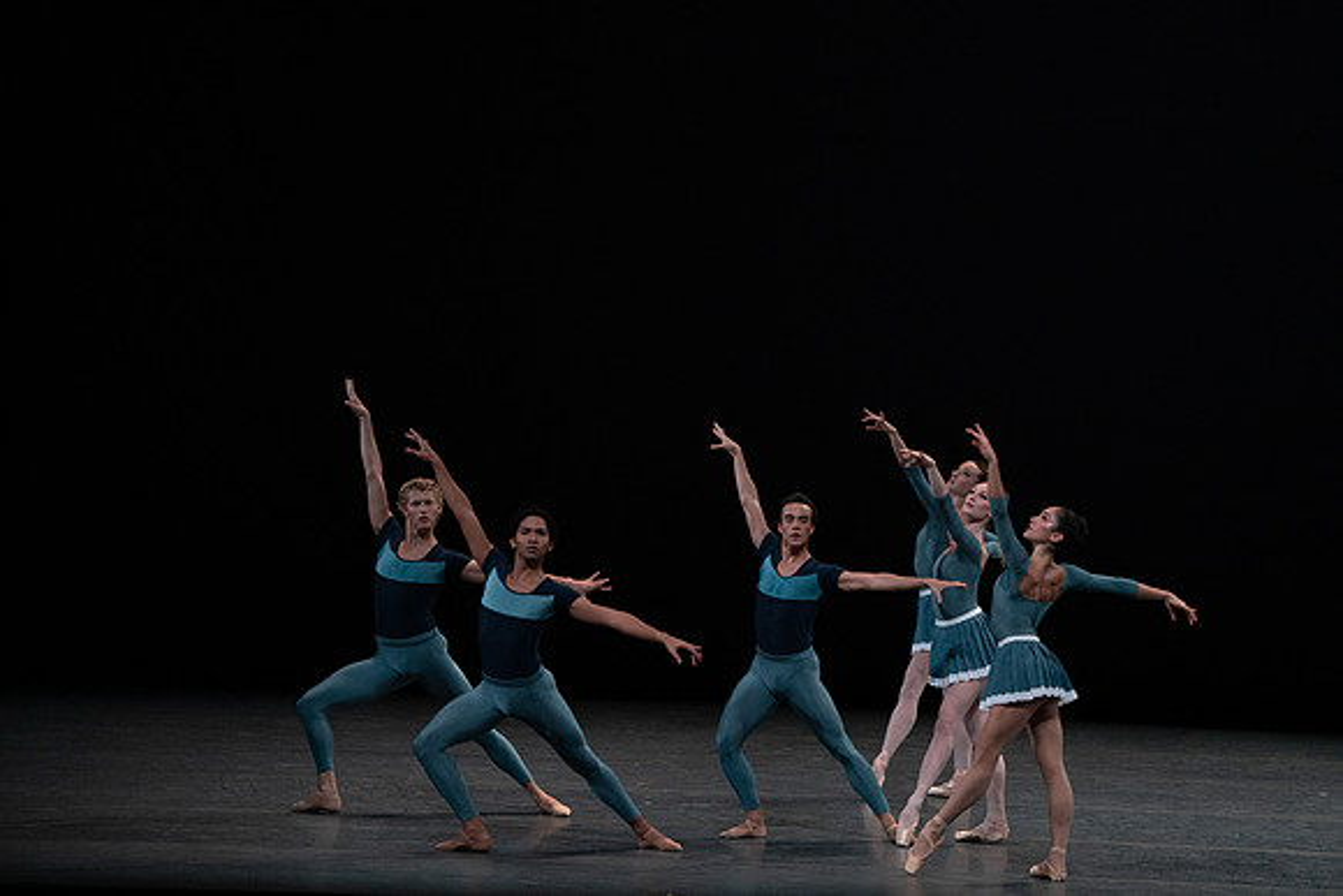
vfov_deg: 6.5
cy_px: 448
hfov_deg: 9.7
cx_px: 672
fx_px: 7910
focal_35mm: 212
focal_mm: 212
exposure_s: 1/400
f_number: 7.1
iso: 5000
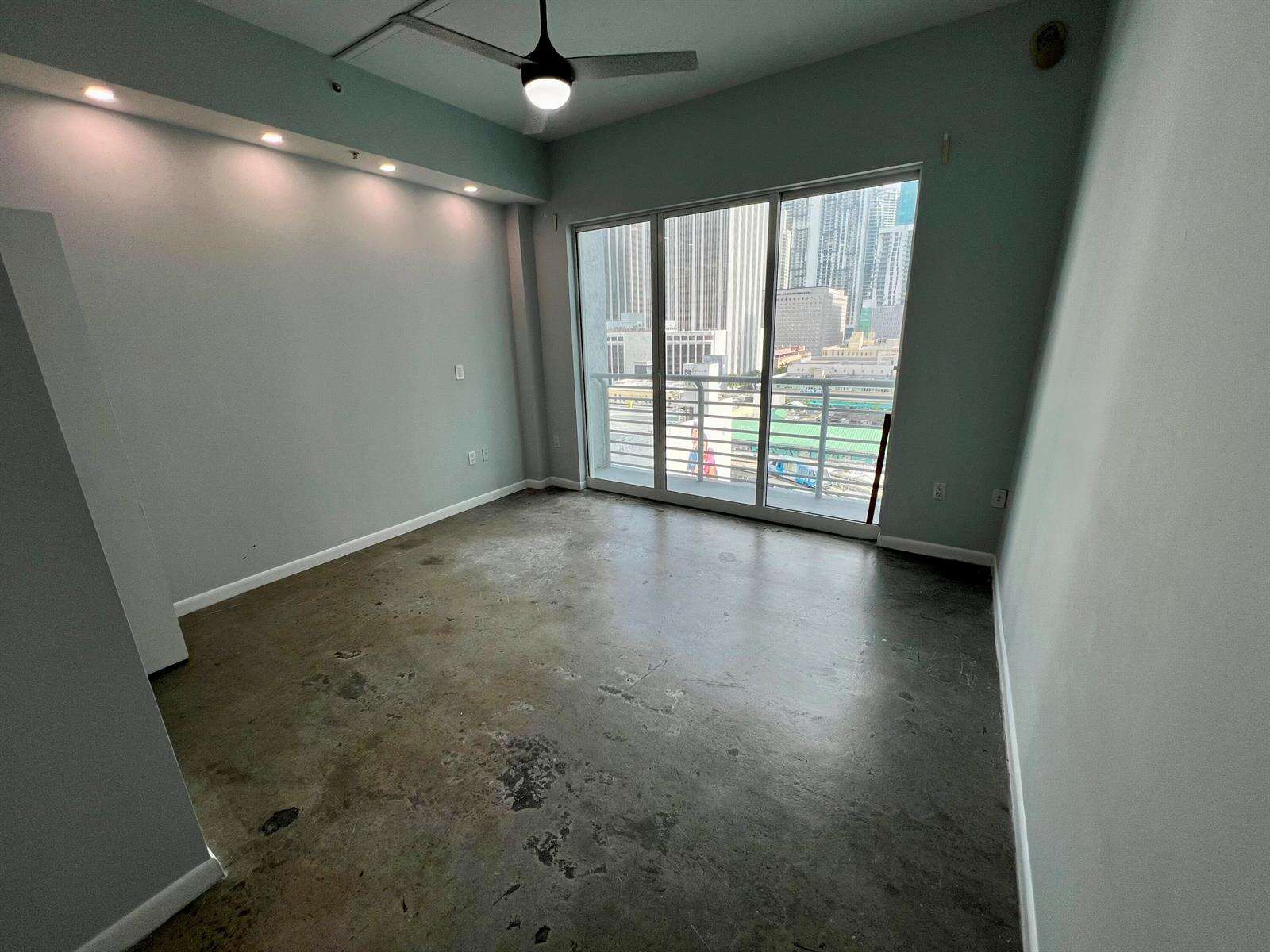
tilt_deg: -17.7
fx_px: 477
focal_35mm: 13
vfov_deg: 89.9
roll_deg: +1.0
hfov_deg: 106.2
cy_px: 476
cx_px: 635
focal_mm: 1.57
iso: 32
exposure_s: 1/315
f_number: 1.8
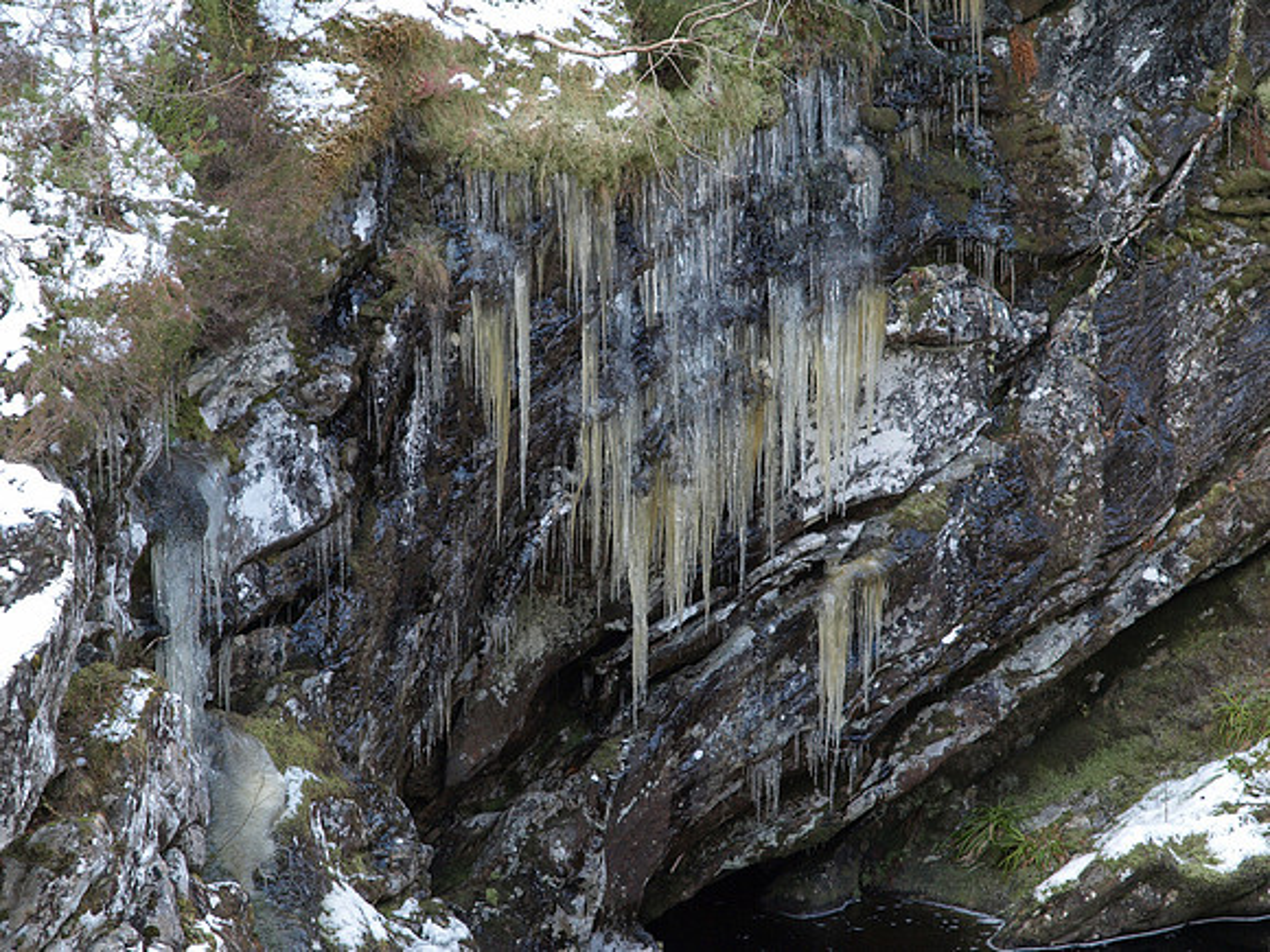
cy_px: 476
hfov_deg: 16.4
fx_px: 4403
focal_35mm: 120
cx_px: 635
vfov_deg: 12.3
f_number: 5.6
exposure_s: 1/100
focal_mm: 60
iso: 400
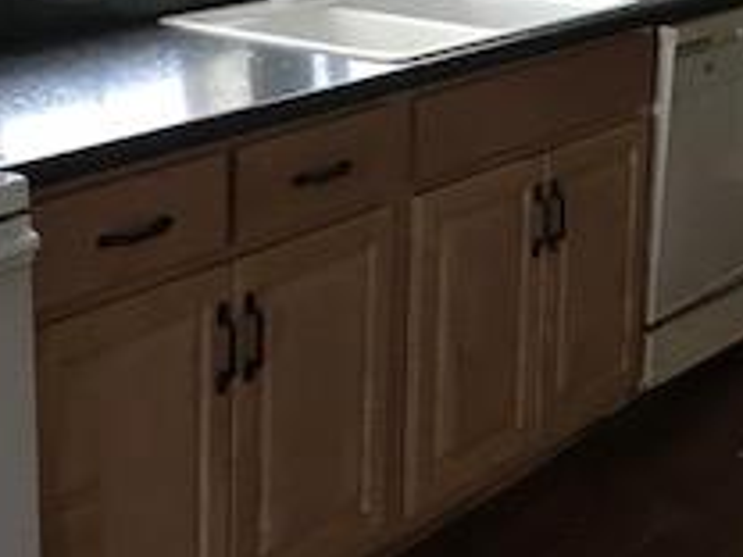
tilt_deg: -9.5
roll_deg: -1.9
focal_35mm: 86
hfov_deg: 22.7
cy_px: 57
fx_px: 1846
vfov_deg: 16.9
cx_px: 443
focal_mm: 3.99
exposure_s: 1/15
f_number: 1.8
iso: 80
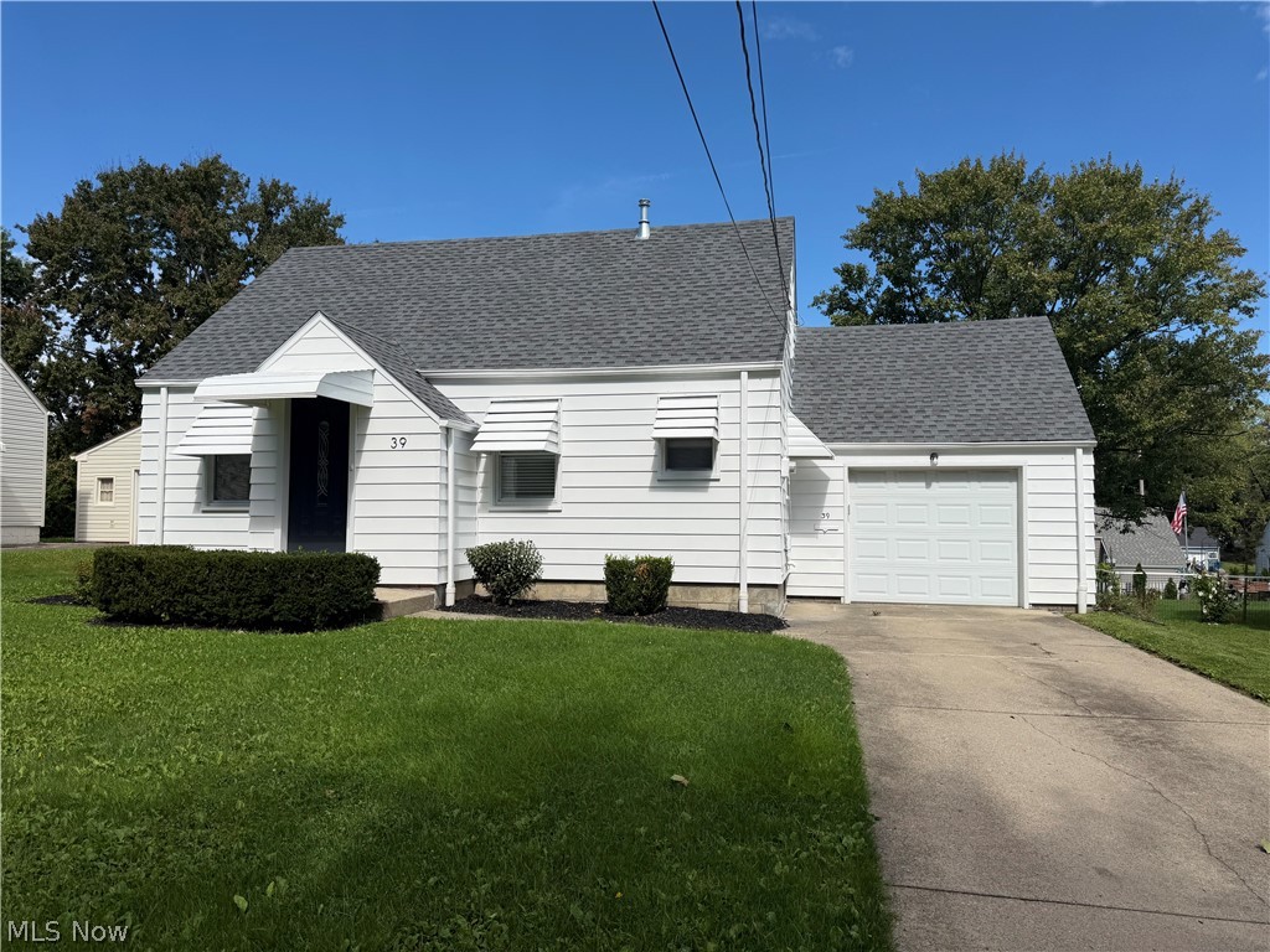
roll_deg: -0.4
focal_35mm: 24
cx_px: 635
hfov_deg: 71.6
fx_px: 881
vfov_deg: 56.8
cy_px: 476
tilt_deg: +1.8
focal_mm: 6.76
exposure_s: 1/6711
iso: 80
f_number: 1.78
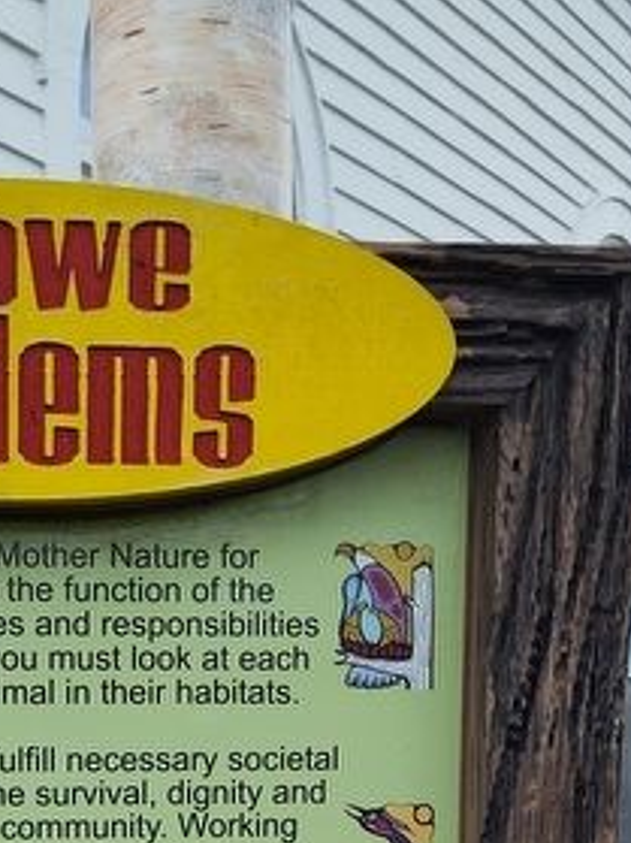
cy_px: 955
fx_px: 1605
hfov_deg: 21.4
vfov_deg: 26.7
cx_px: -12
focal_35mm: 66
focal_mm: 5.56
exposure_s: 1/659
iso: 100
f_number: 1.8
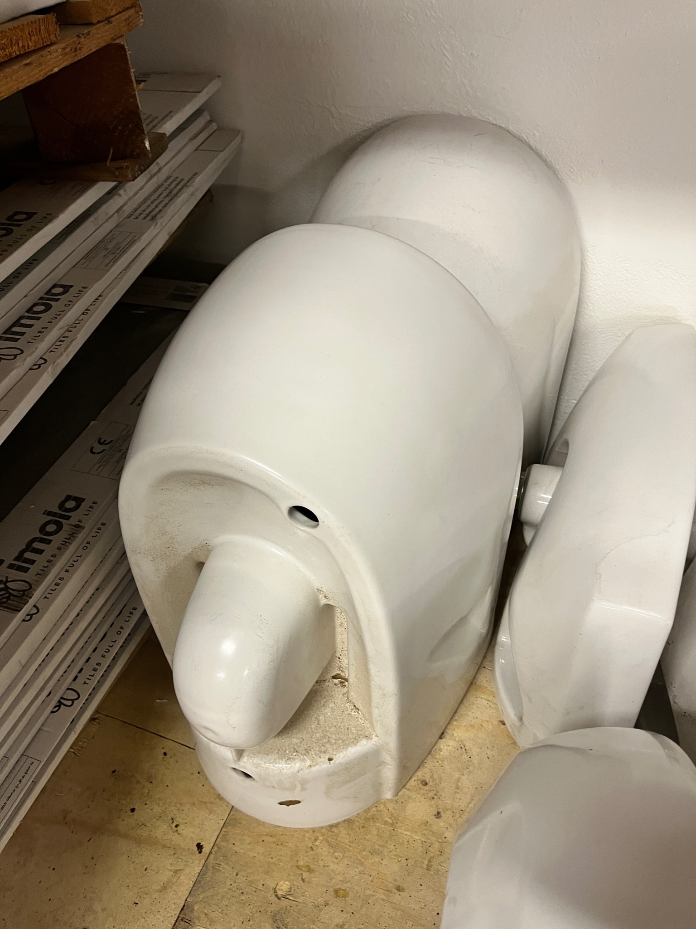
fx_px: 697
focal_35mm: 26
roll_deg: +4.1
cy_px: 464
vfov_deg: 67.3
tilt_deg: -40.4
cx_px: 348
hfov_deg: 53.0
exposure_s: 1/50
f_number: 1.6
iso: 160
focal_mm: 5.1
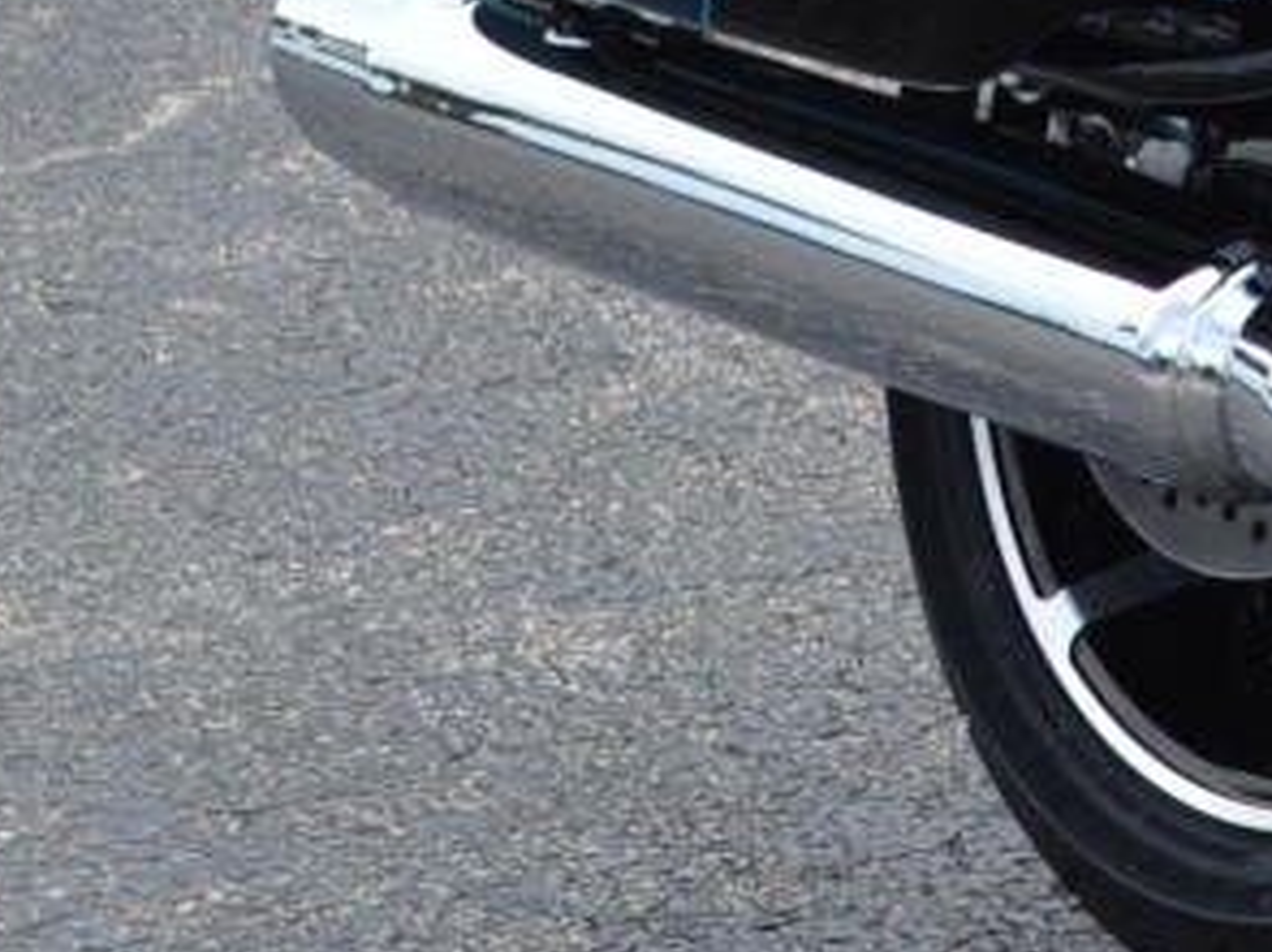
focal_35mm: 215
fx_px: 7897
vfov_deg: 6.8
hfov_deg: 8.0
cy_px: -433
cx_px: 3695
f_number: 7.1
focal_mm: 22
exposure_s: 1/200
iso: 100
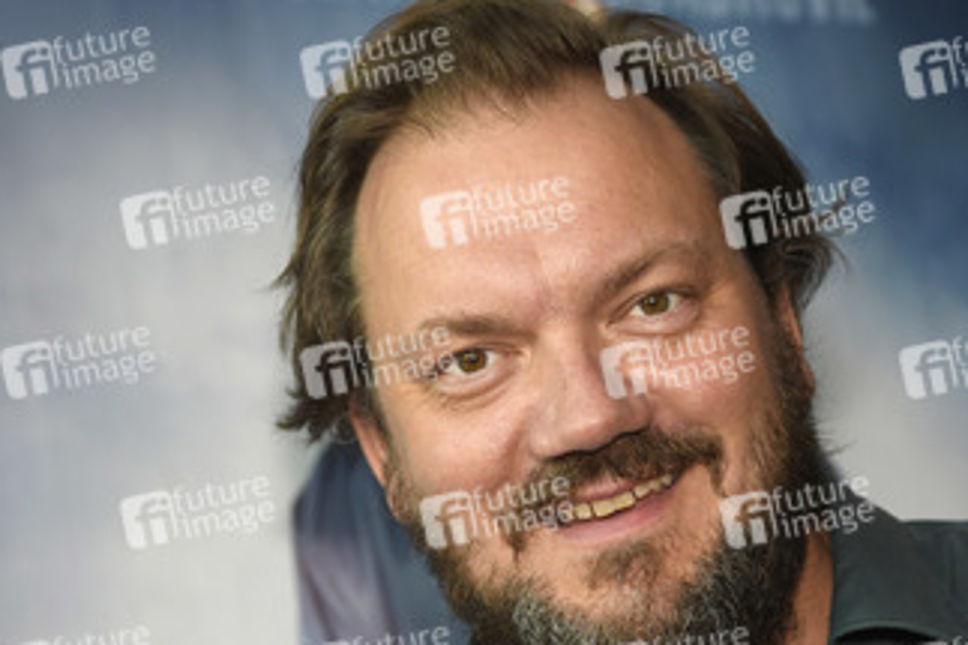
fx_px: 3225
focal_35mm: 120
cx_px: 418
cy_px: 438
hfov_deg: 17.1
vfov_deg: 11.4
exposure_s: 1/400
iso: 640
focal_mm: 86
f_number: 5
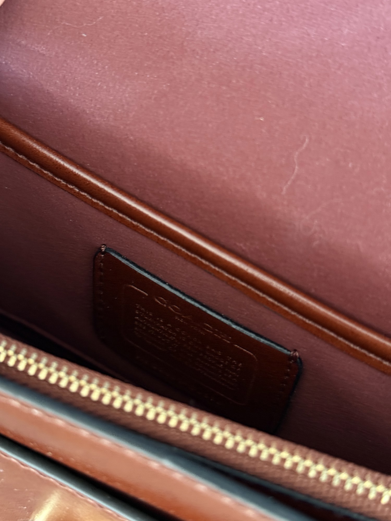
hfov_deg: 30.3
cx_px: 196
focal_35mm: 48
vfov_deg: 39.7
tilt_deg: -69.8
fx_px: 723
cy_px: 260
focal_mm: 6.76
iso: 500
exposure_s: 1/30
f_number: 1.78
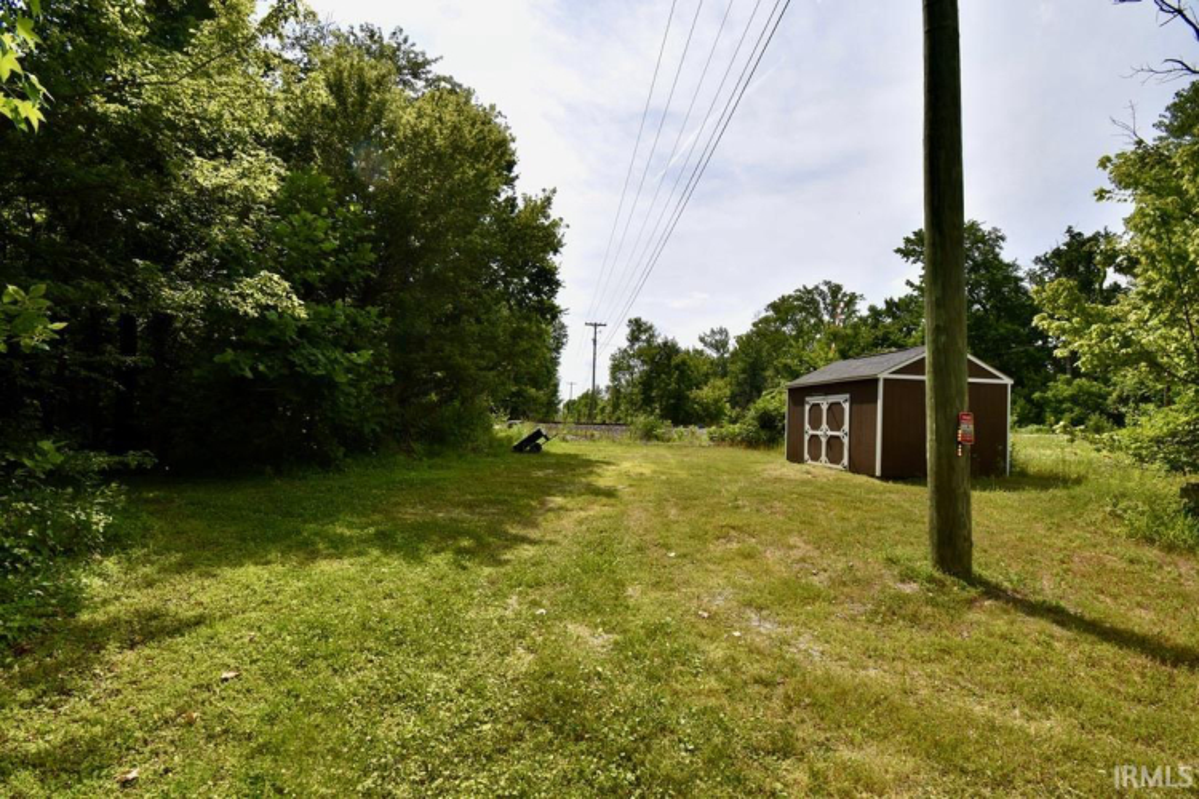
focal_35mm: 15
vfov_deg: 77.3
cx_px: 600
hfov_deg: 100.4
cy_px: 400
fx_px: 500
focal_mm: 10
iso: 100
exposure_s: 1/200
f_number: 10
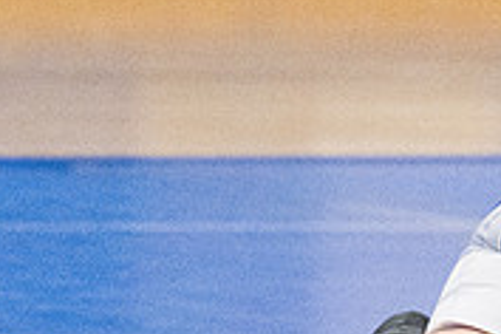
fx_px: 12635
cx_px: 784
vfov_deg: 1.5
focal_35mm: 908
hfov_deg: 2.3
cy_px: 235
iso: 10000
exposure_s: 1/1600
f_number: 4.5
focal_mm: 185
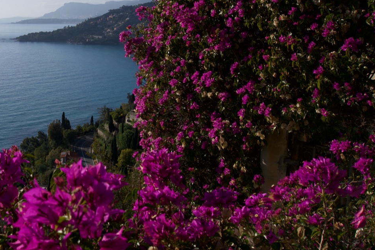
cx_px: 53
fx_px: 510
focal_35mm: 49
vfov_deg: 27.4
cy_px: 93
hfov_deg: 38.2
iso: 100
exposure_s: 1/800
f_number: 8
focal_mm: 16
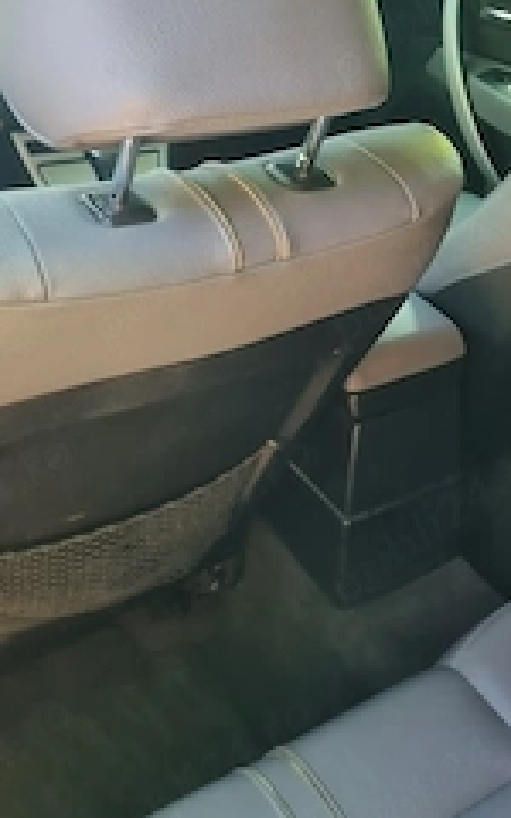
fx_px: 1025
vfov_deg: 43.2
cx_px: 320
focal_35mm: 46
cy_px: 317
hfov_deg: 27.9
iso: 160
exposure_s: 1/100
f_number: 1.8
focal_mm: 5.4
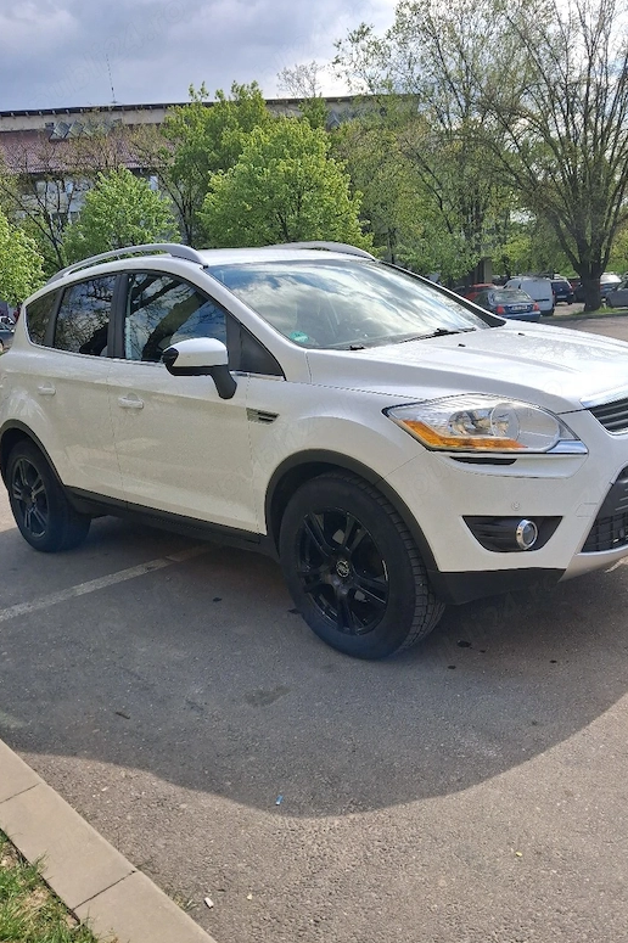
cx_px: 343
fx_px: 759
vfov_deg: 63.7
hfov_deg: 44.9
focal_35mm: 29
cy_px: 467
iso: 25
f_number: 1.8
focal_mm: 4
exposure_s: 1/588
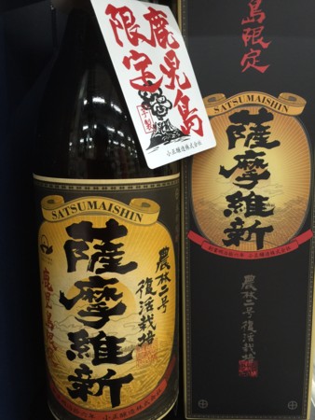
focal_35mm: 29
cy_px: 210
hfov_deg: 48.3
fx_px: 352
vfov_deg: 61.6
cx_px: 158
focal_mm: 4.15
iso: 64
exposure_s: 1/15
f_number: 2.2
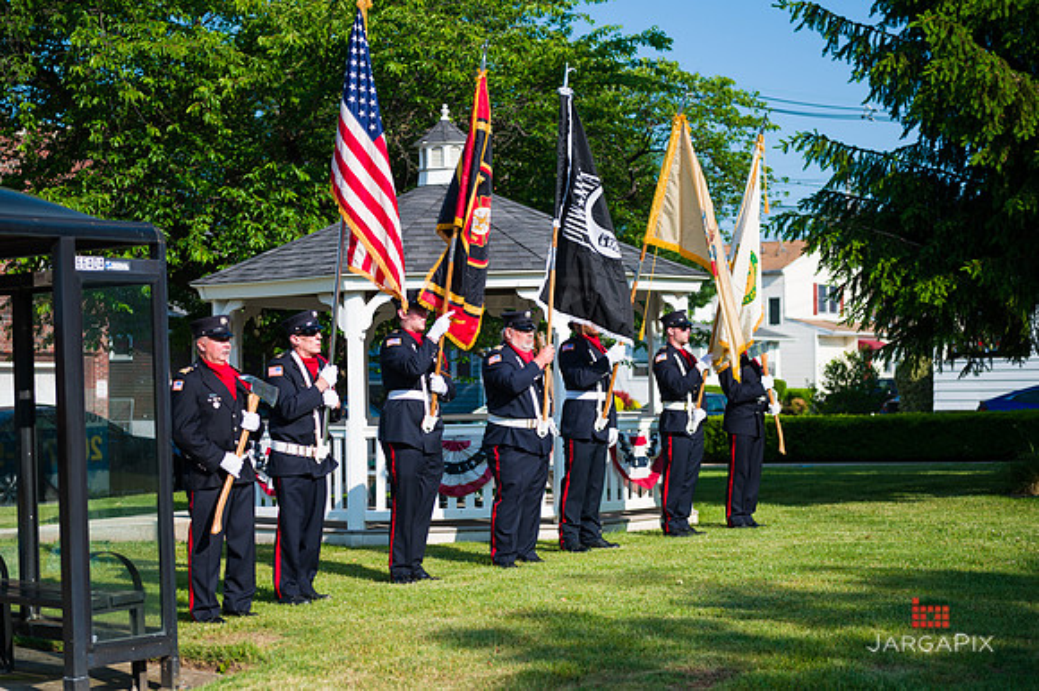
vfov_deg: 21.9
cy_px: 346
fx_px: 1788
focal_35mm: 62
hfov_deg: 32.4
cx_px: 520
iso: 200
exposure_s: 1/3200
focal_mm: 62
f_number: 3.2
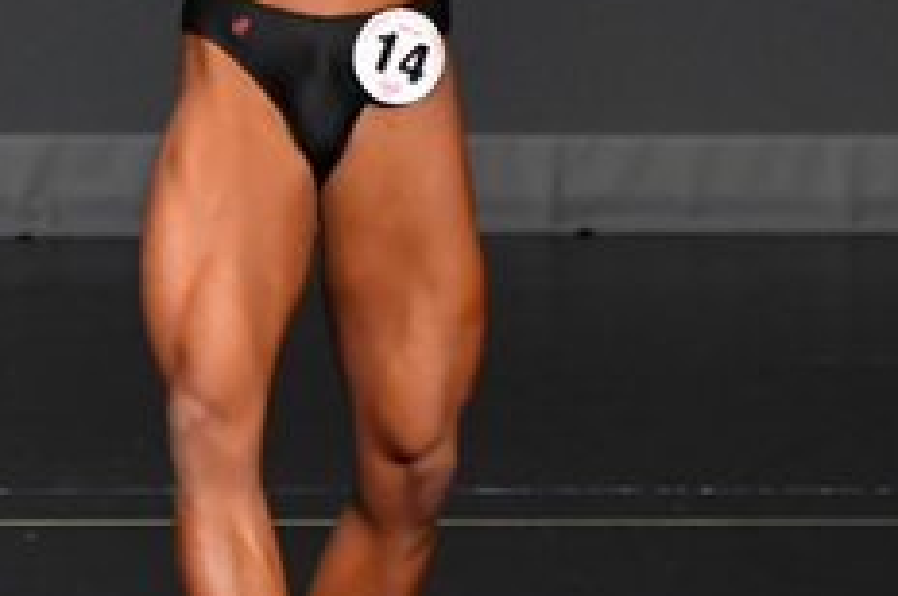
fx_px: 26255
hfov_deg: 2.0
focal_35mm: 1054
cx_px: -528
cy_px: 104
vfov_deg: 1.3
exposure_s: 1/400
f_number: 5.6
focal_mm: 210
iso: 3600
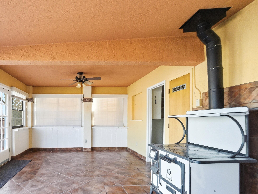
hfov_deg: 78.6
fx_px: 149
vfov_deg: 65.2
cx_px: 83
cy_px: 119
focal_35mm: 20
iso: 640
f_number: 8
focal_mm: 10
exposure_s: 1/90
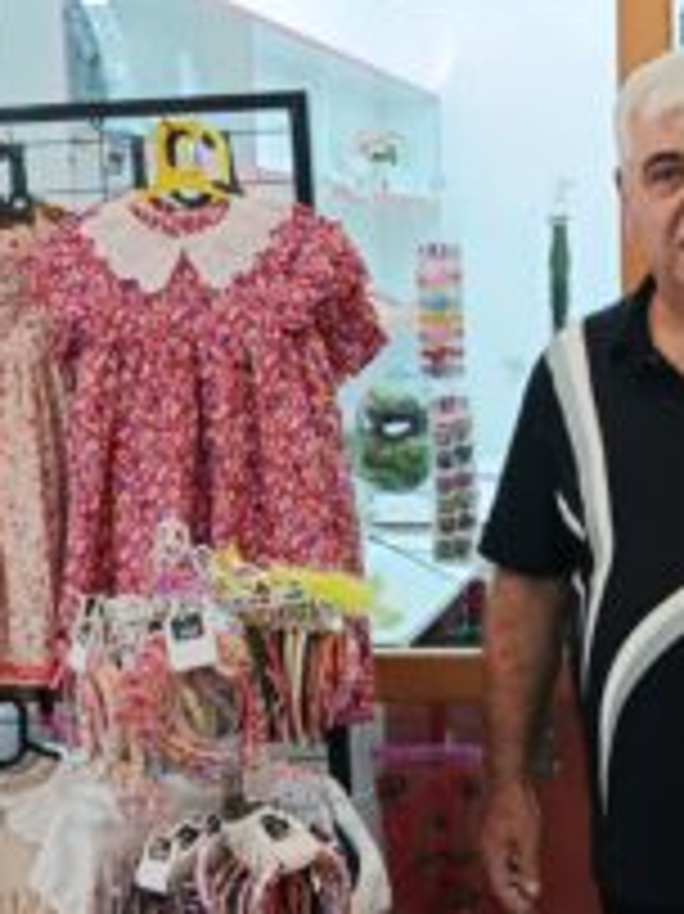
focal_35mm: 70
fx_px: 1846
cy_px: 552
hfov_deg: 20.9
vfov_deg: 27.7
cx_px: 479
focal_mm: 5.24
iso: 1088
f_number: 1.7
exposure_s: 1/33.3
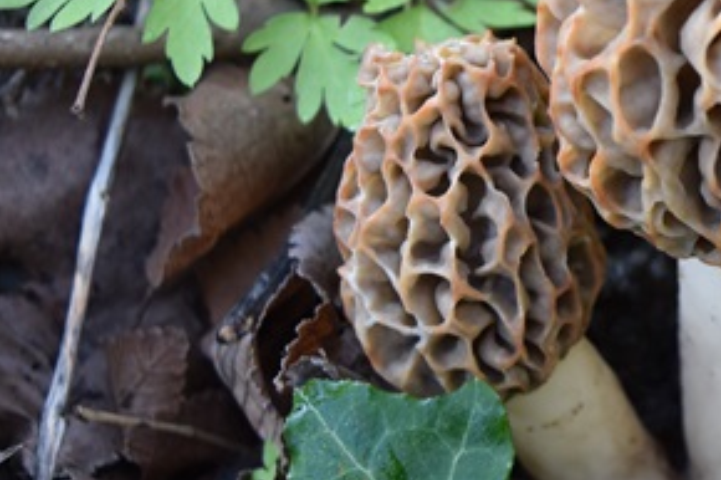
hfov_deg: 20.9
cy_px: 127
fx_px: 1828
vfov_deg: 14.9
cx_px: 850
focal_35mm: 91
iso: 560
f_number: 5.6
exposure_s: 1/125
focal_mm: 23
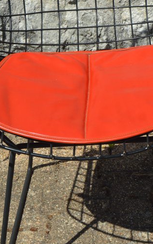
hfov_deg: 13.8
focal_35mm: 95
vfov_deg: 21.8
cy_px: 95
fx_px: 633
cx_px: 96
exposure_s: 1/320
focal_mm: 26
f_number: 9
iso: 100
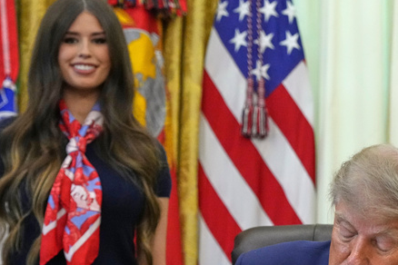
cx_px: 386
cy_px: 234
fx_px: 1448
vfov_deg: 10.4
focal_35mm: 131
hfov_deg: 15.4
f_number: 3.5
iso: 5000
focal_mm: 56
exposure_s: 1/400
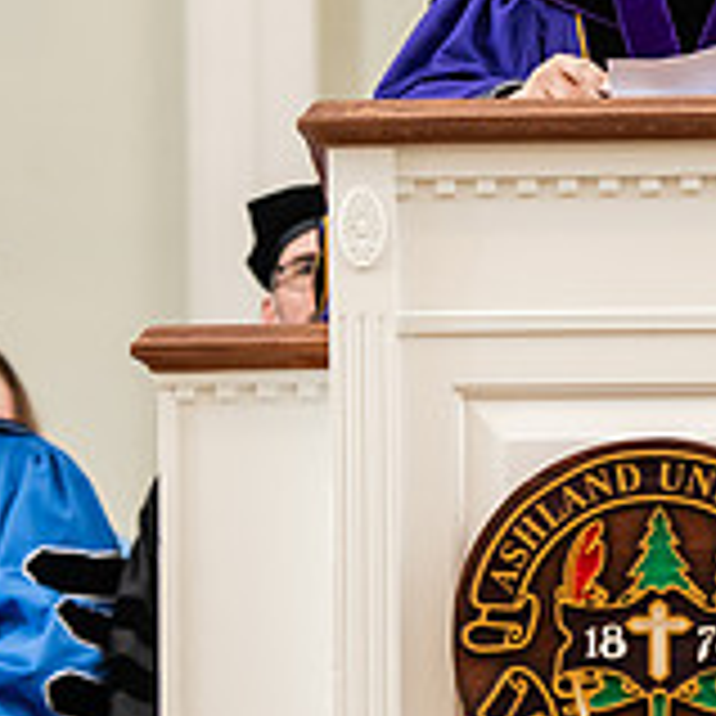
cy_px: 209
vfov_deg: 4.9
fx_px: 8424
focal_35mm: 360
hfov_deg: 4.9
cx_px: 644
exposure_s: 1/200
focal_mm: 116
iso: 1250
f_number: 3.5
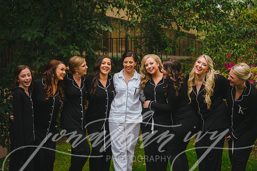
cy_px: 86
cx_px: 128
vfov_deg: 25.9
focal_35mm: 52
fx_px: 372
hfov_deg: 38.1
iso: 1250
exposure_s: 1/2000
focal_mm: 52
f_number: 3.2
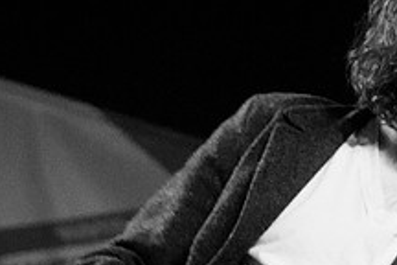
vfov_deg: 7.1
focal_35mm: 193
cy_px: 189
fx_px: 2128
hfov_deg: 10.6
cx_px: 406
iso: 1250
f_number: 2.8
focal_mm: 48
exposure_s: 1/60
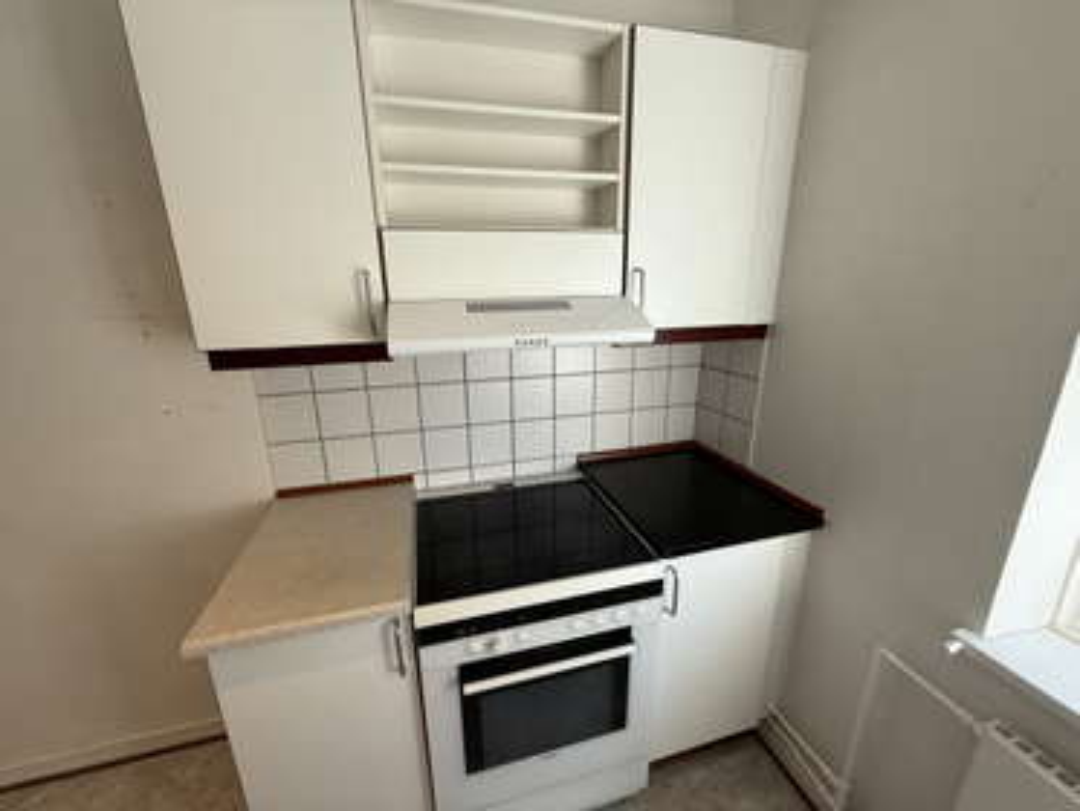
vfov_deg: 85.7
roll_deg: +1.3
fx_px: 437
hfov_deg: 102.0
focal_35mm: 14
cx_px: 540
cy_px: 406
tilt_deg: -15.0
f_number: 2.2
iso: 50
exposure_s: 1/112
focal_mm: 2.22
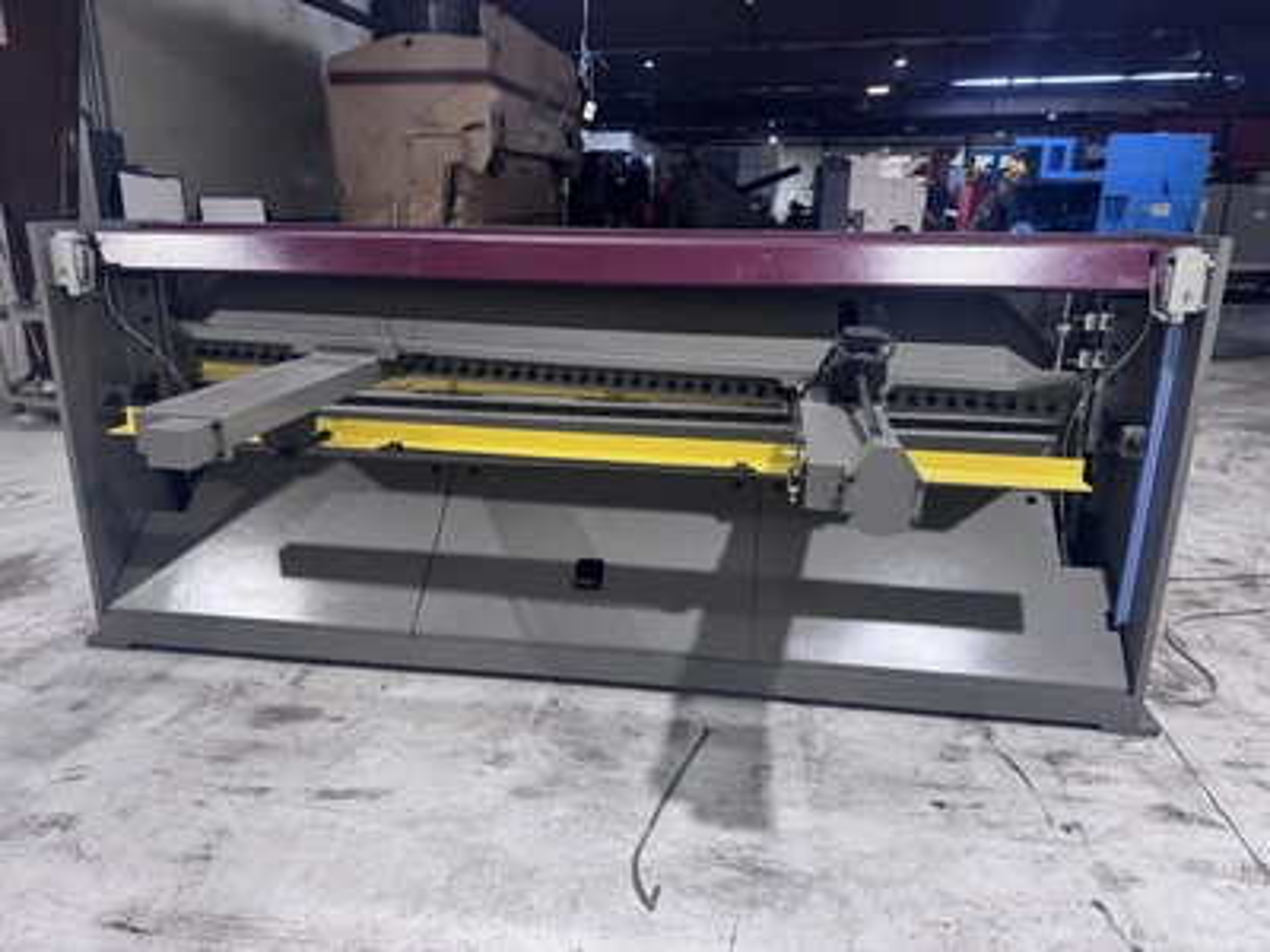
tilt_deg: -16.3
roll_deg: -0.7
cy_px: 476
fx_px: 881
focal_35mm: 24
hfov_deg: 71.6
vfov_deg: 56.8
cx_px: 635
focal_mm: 6.76
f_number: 1.78
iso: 200
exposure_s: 1/120
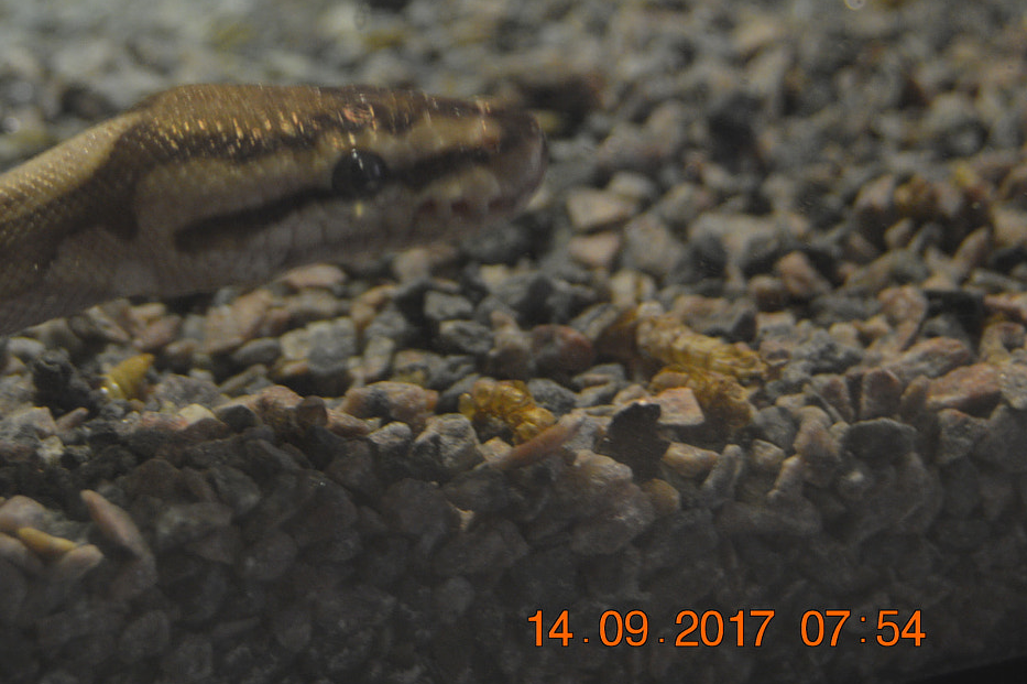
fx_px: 3079
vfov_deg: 12.6
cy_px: 131
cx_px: 211
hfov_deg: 18.8
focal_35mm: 108
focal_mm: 42
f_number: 5
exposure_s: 1/60
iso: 640
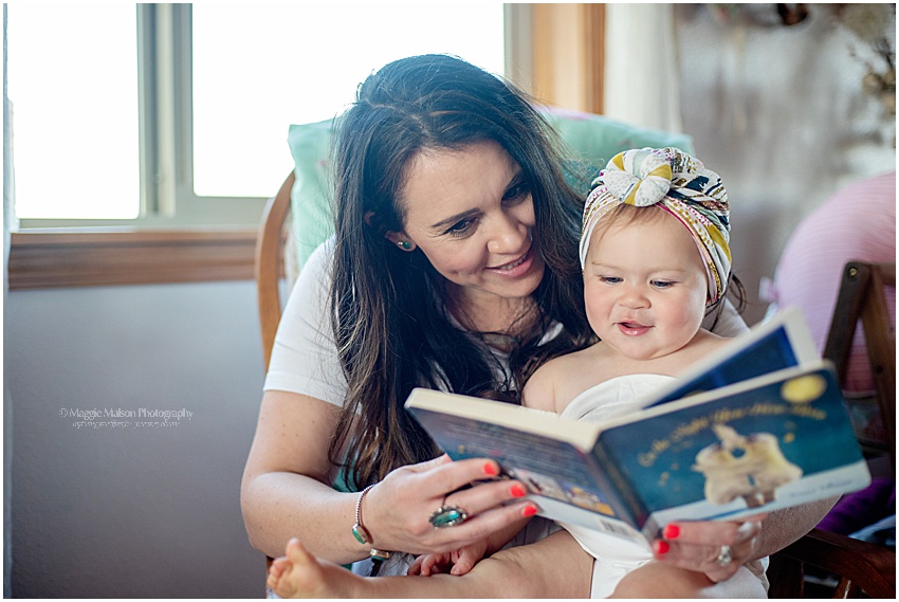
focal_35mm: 50
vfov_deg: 27.1
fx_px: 1250
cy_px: 301
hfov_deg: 39.6
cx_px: 450
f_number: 2.2
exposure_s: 1/320
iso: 1000
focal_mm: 50
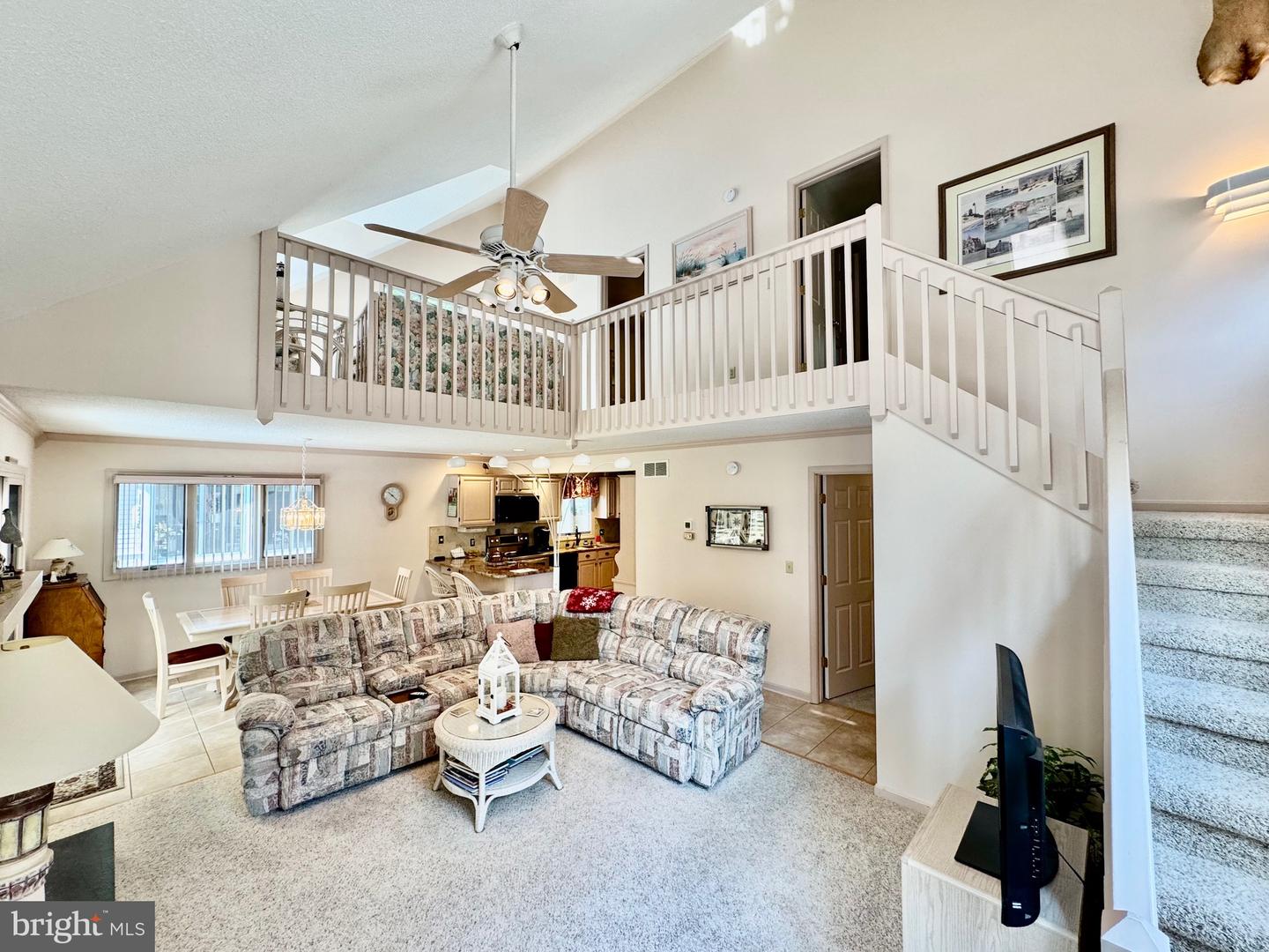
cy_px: 476
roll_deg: +0.5
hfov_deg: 102.1
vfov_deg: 85.7
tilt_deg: +1.0
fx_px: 513
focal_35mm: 14
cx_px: 634
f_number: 2.2
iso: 160
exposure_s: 1/120
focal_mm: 2.22
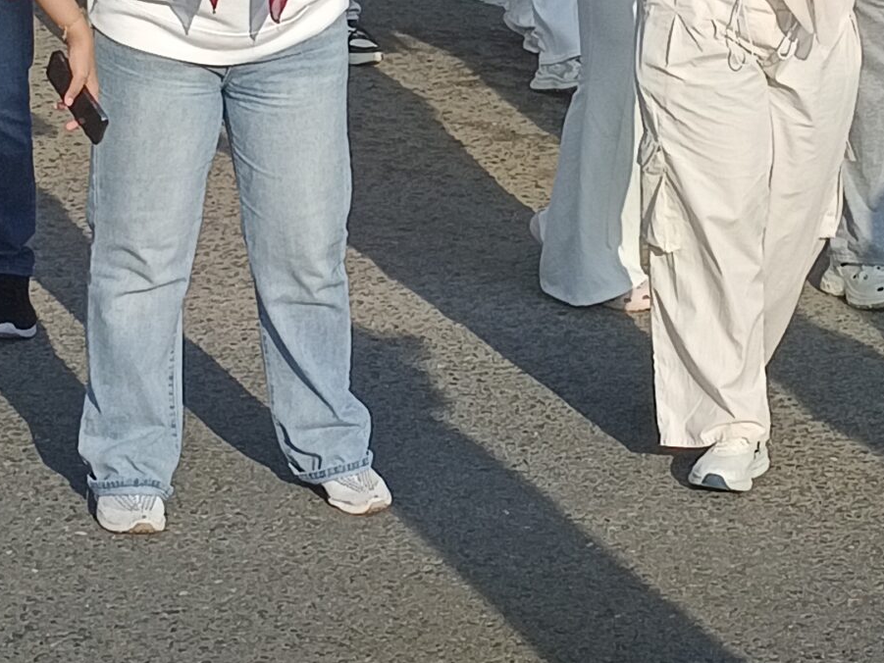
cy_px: -17
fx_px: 3627
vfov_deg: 10.4
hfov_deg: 13.9
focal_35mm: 142
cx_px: 538
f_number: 1.79
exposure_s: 1/588
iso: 100
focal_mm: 4.84
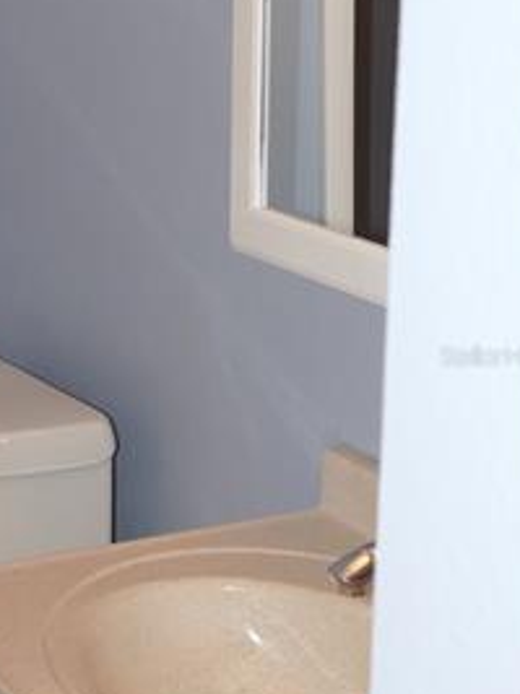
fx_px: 1884
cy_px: 356
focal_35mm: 94
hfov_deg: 15.1
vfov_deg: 20.9
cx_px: -113
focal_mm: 12.38
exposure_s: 1/80
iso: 125
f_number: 3.1
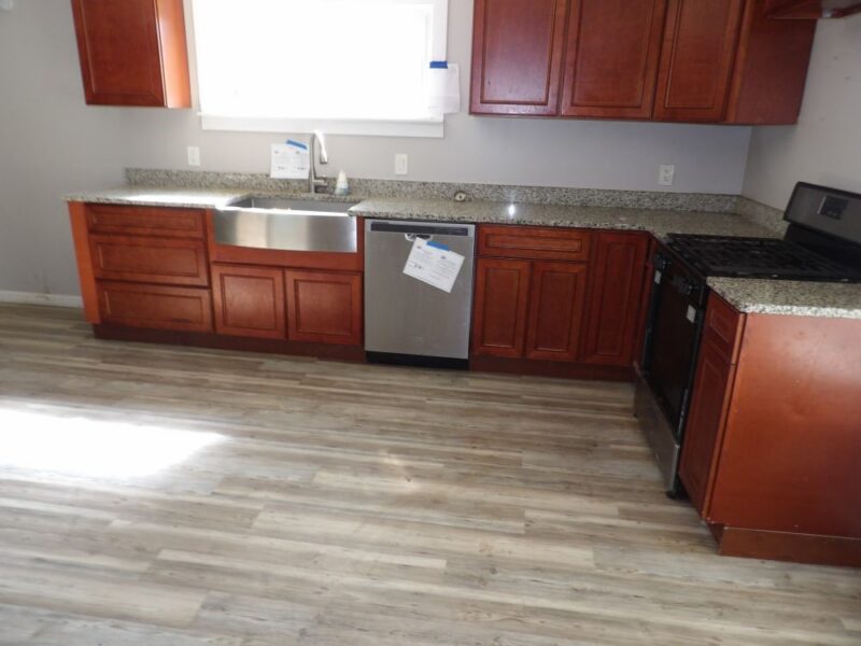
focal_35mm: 24
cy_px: 323
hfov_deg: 71.6
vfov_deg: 56.8
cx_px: 430
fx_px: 597
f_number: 3.2
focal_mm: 4.3
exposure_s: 1/33
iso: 141
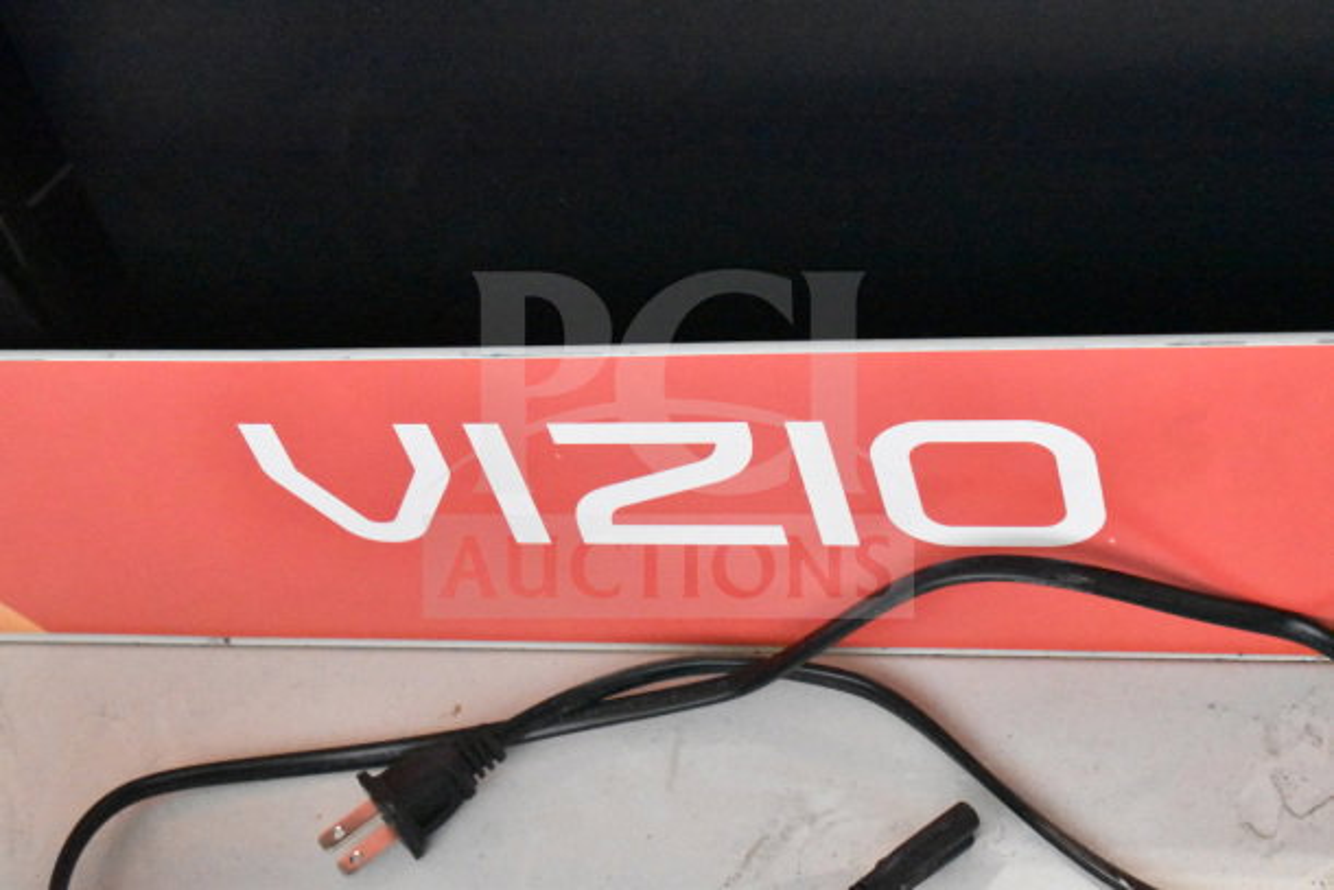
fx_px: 2780
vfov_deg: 18.2
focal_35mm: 75
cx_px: 667
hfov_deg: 27.0
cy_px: 445
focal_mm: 50
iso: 18000
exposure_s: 1/80
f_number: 5.6
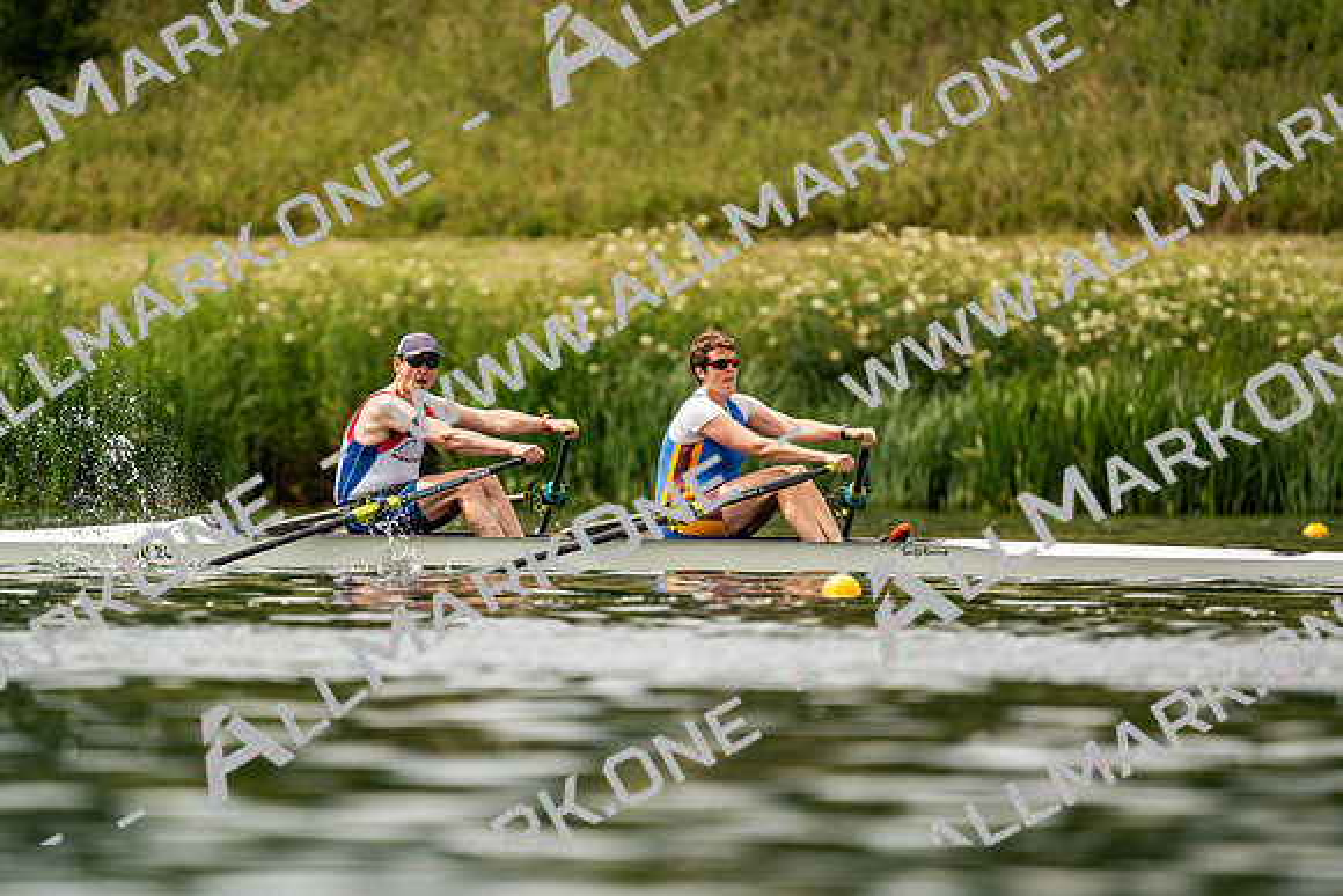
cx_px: 672
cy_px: 448
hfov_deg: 3.4
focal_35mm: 600
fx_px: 22388
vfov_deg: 2.3
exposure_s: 1/2000
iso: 320
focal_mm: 600
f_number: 6.3
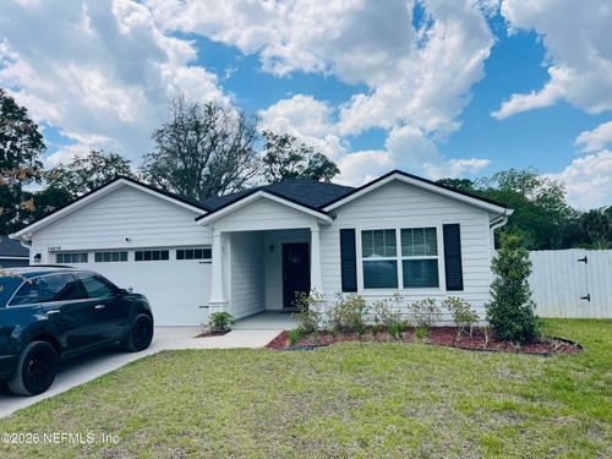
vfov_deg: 54.9
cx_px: 306
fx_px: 442
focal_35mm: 25
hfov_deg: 69.4
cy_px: 230
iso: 32
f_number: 1.6
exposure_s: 1/4525
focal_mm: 5.1
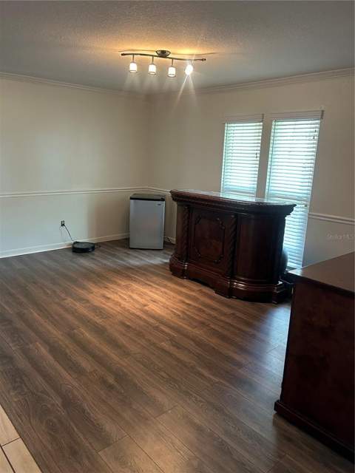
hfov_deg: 53.1
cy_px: 236
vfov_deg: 67.3
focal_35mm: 26
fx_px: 356
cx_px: 178
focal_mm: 5.7
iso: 250
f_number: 1.5
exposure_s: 1/60
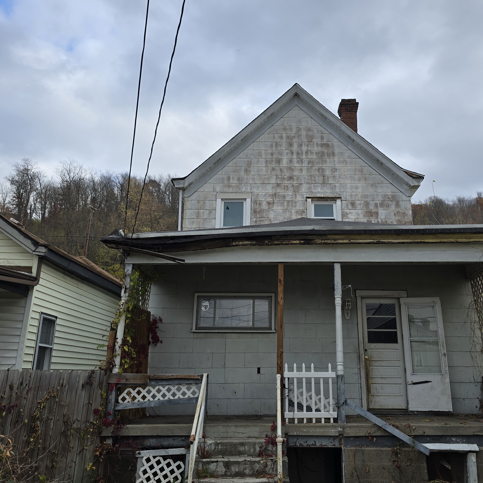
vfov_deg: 49.4
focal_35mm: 33
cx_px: 279
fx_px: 521
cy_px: 194
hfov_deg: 49.6
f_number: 1.7
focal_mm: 6.3
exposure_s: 1/345
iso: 12
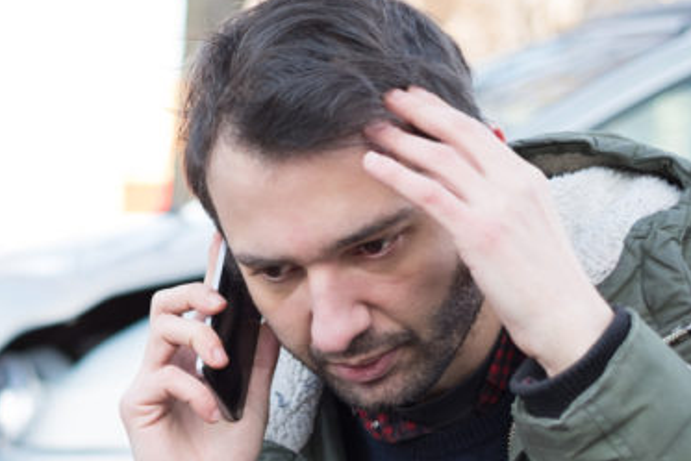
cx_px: 70
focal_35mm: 109
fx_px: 2093
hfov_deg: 18.4
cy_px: 433
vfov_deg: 12.5
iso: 200
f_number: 2
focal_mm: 35
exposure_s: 1/320
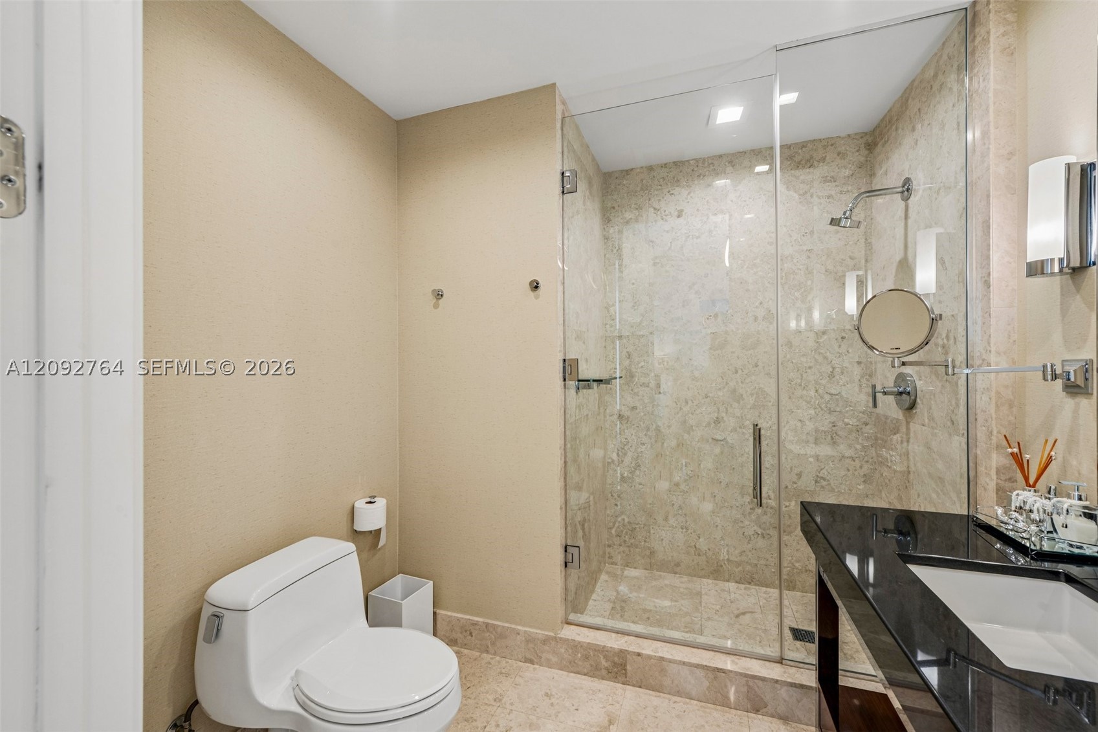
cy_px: 366
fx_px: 427
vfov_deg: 81.2
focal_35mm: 14
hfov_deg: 104.3
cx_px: 549
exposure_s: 1/6
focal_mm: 14
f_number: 9
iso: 200
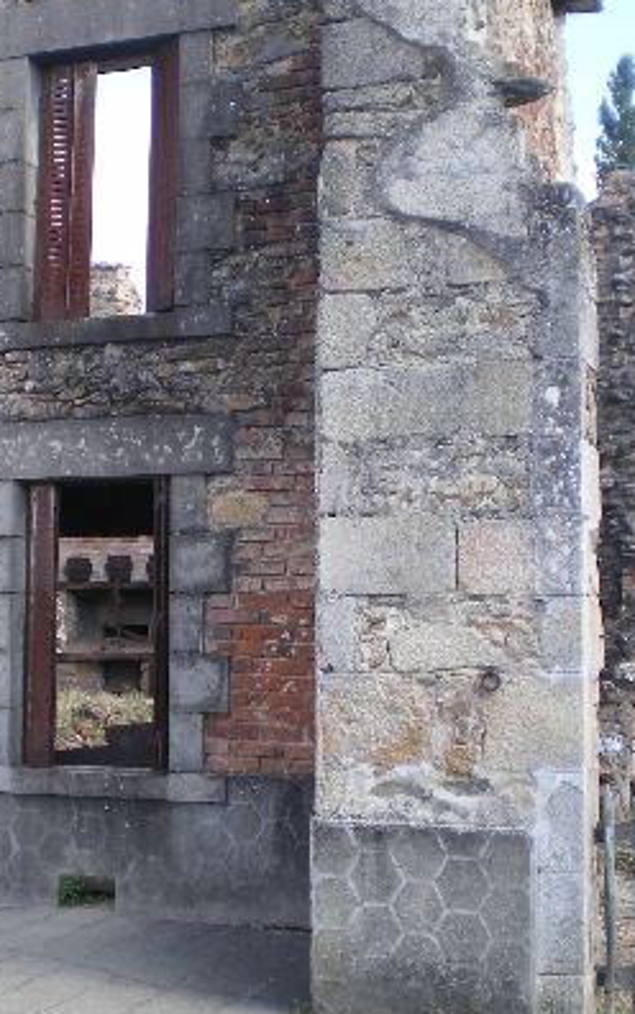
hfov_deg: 21.0
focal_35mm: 61
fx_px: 1687
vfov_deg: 33.4
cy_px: 551
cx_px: 95
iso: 64
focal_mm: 6.3
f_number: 3.1
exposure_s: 1/160
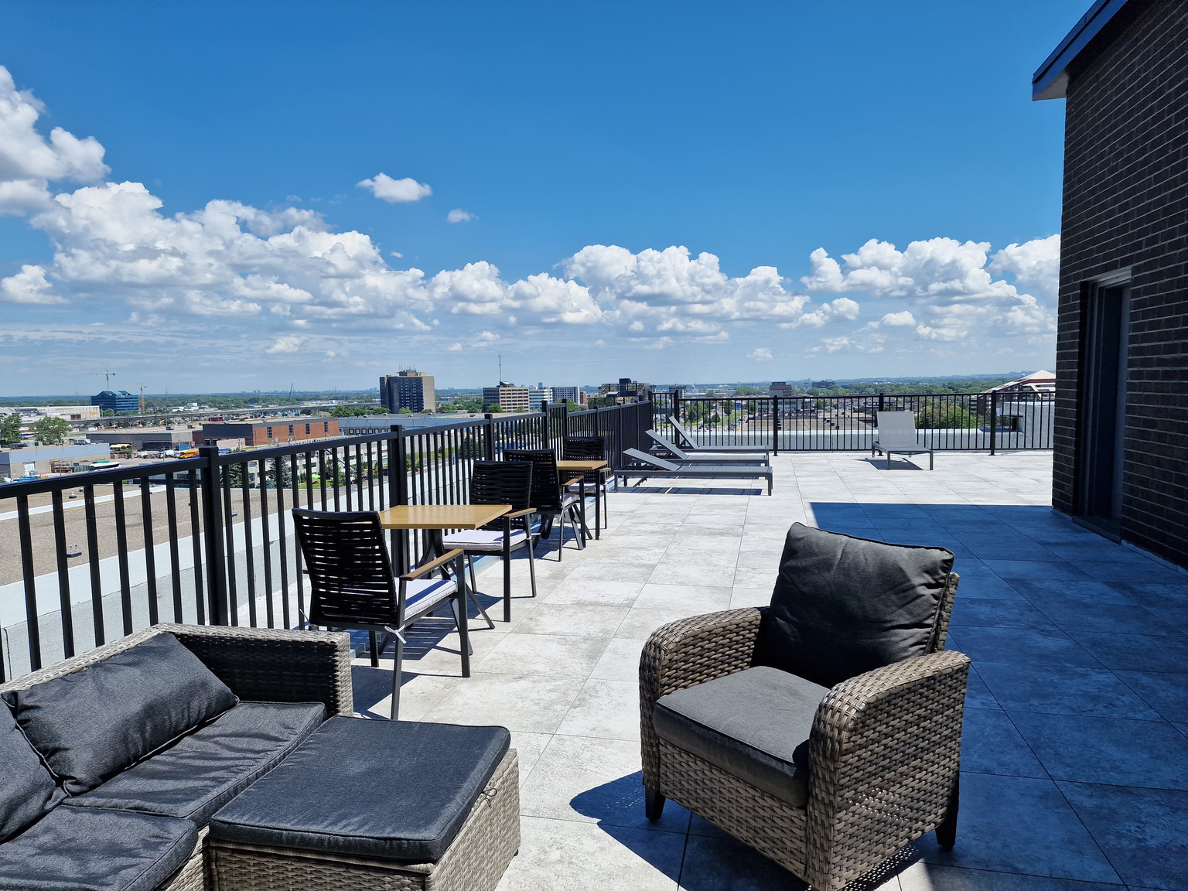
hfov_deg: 73.9
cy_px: 446
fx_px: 789
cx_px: 594
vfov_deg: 58.9
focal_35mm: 23
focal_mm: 6.4
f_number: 1.8
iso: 50
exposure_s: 1/1624
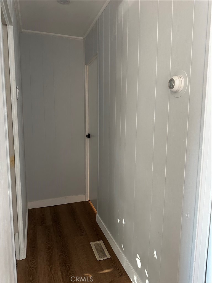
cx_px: 106
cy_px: 142
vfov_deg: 71.6
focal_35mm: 24
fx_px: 196
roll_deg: -1.7
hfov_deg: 56.8
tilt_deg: -5.1
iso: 400
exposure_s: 1/60
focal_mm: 6.86
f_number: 1.78
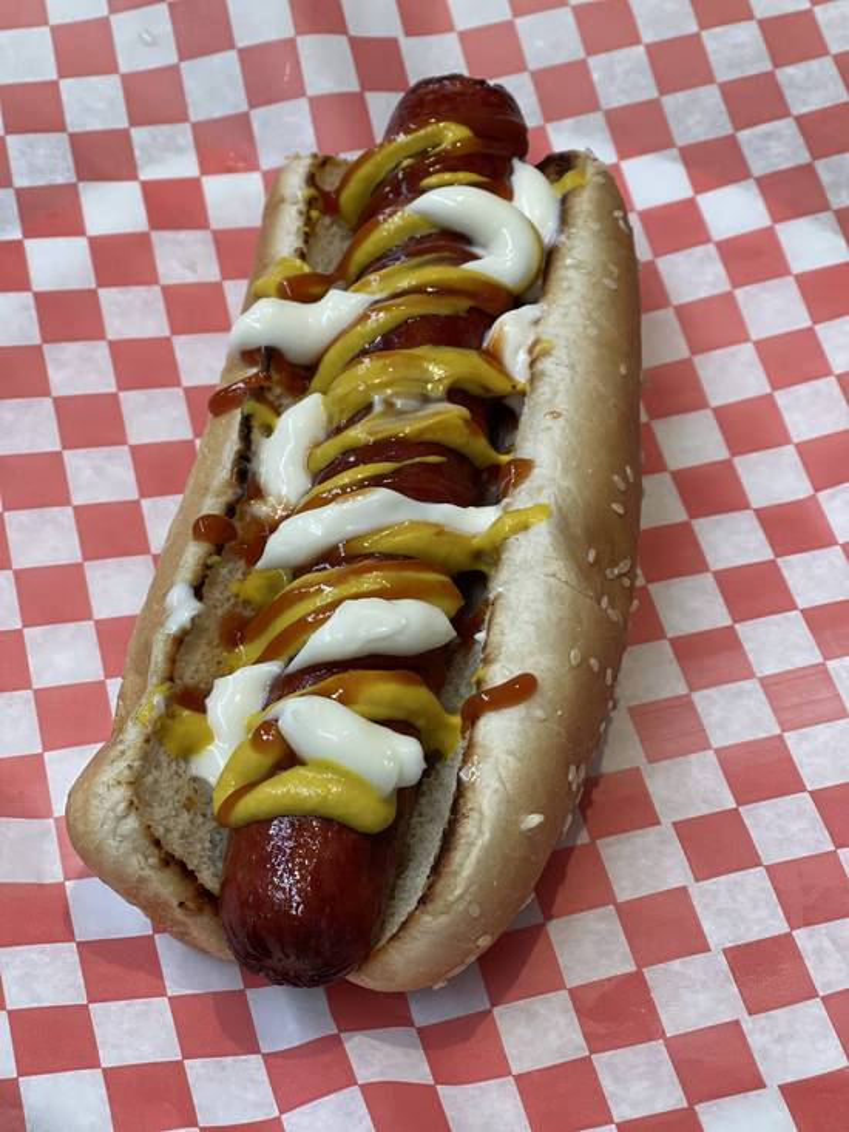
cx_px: 424
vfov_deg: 30.3
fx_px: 2092
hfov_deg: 22.9
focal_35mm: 64
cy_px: 566
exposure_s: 1/120
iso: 100
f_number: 2.2
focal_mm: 7.5
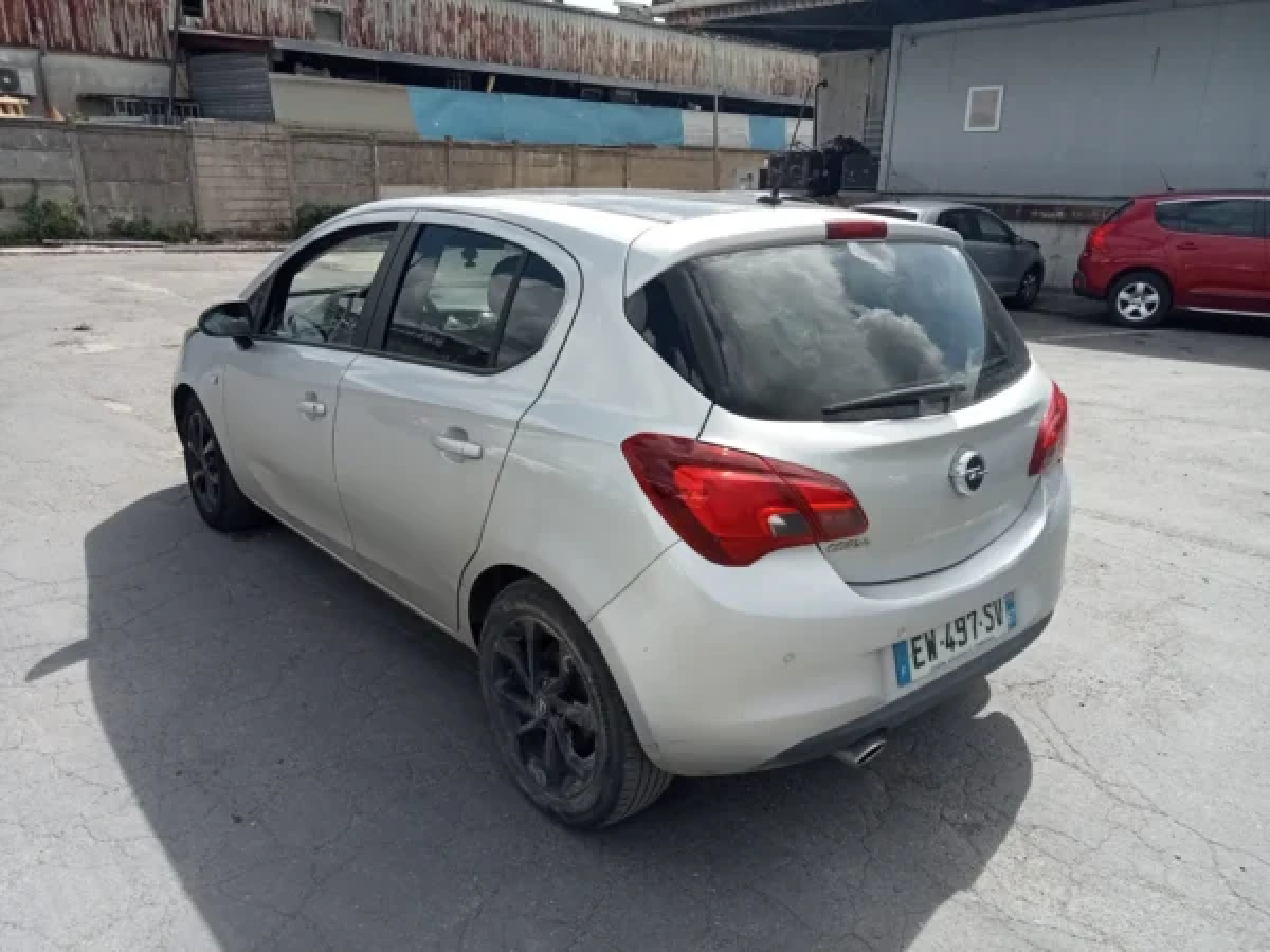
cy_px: 476
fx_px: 1027
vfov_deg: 49.7
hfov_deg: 63.4
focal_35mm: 28
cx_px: 635
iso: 100
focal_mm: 3.46
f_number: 2.2
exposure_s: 1/939
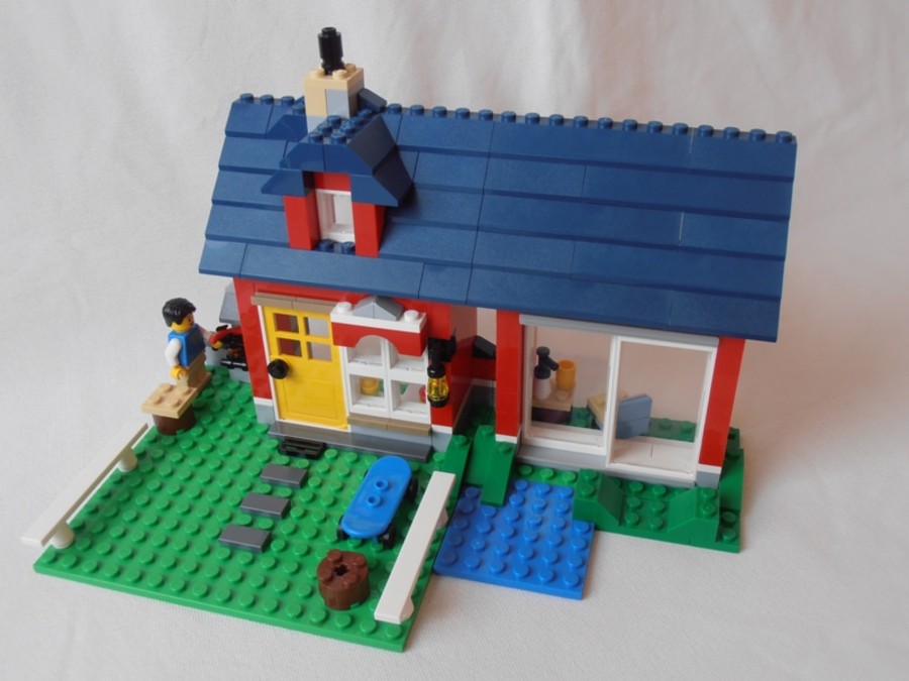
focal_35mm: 37
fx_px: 972
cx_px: 454
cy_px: 340
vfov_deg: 38.7
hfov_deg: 50.1
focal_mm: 6.61
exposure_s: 1/40
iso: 80
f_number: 3.9
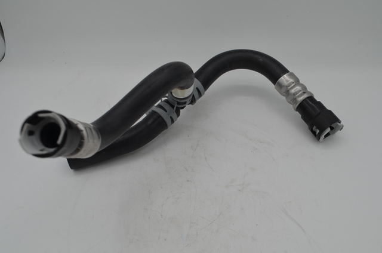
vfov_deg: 34.1
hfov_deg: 49.6
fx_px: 413
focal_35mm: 39
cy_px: 126
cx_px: 191
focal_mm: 26
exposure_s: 1/125
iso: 100
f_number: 8
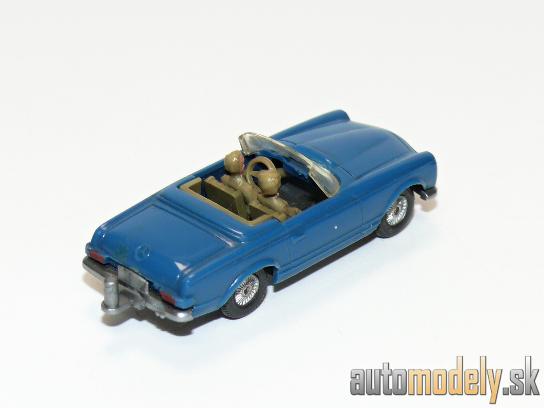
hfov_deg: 13.8
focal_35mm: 143
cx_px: 272
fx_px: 2247
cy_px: 204
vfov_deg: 10.4
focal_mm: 16.9
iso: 100
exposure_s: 1/30
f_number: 4
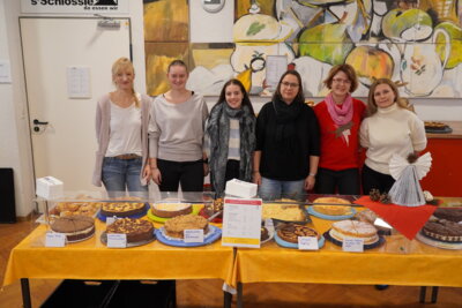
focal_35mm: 34
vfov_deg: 38.4
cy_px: 154
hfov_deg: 55.1
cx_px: 231
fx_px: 443
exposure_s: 1/160
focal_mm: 23
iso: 2000
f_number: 4
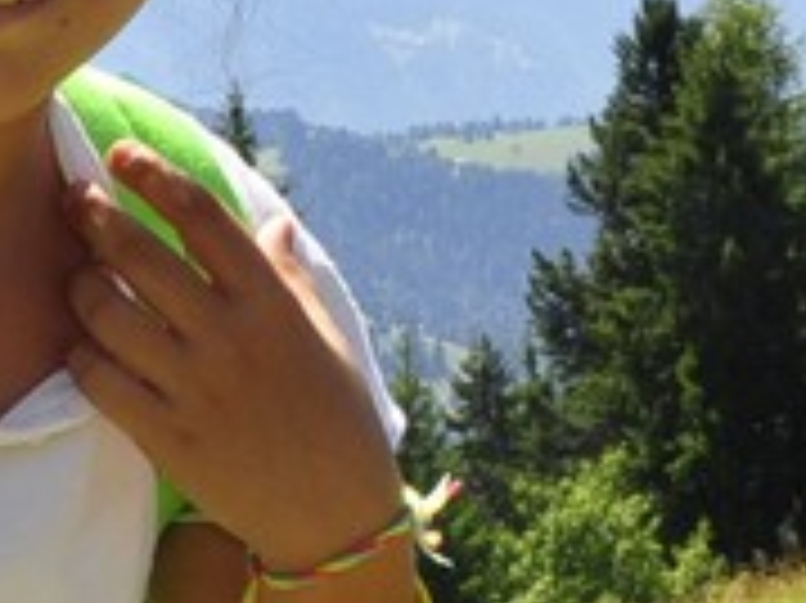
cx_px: 459
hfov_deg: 9.3
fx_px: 4979
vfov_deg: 6.9
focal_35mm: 214
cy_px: 644
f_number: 22
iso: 400
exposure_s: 1/100
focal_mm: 26
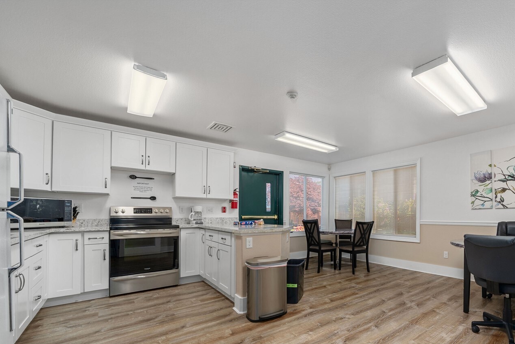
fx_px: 229
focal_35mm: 16
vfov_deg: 71.7
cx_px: 337
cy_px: 228
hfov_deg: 93.6
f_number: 7.1
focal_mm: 12
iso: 1000
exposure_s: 1/13
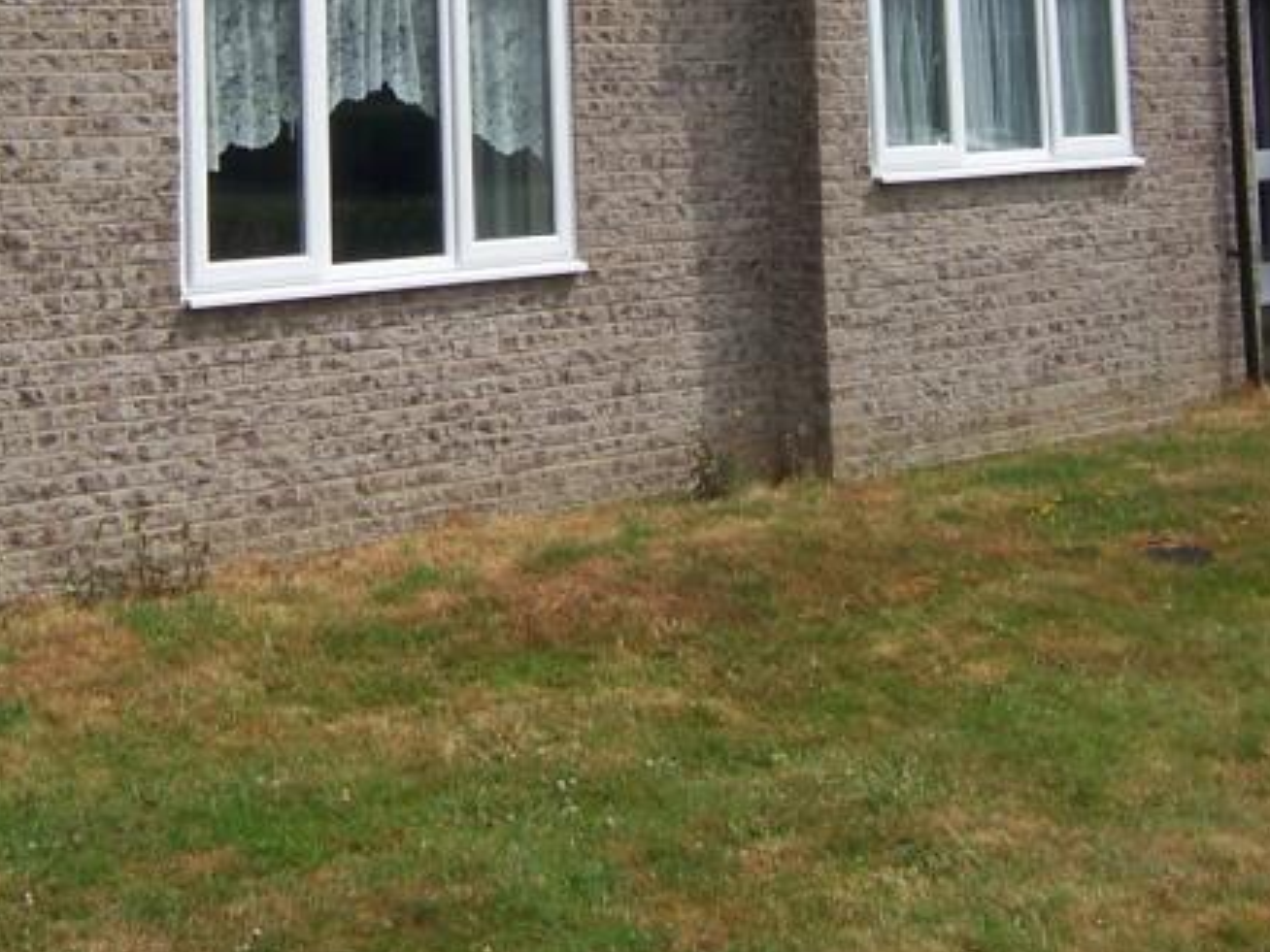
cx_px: 495
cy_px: -58
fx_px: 1981
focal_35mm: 54
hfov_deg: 35.4
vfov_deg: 25.3
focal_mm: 3.8
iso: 64
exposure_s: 1/250
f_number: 5.6
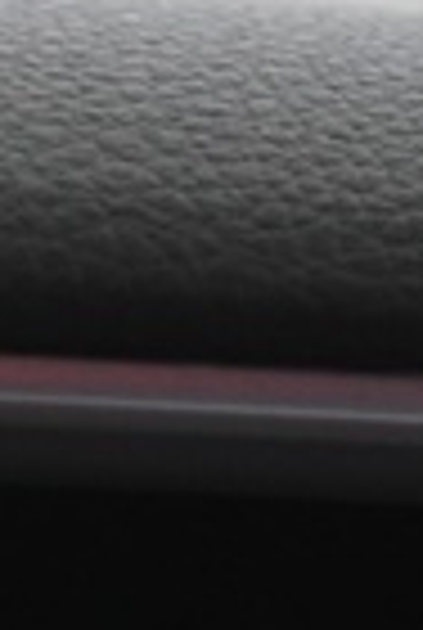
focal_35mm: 555
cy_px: 2088
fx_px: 9733
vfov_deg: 3.6
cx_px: -320
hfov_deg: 2.5
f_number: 4
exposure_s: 1/15
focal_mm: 48
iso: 1000
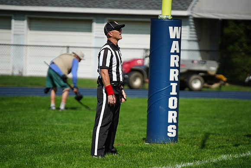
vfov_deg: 5.0
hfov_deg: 7.5
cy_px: 84
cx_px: 126
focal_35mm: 274
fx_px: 1911
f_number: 2.8
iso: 400
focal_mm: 274
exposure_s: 1/8000
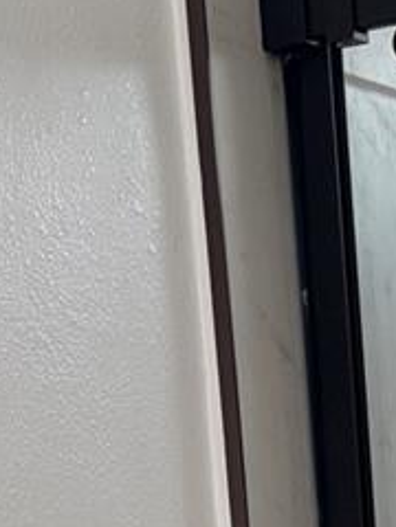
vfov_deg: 12.1
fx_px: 1983
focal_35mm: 130
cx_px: 557
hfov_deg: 11.0
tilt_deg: -19.0
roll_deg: +3.1
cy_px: 1271
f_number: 1.6
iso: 125
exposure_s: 1/122
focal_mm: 5.96
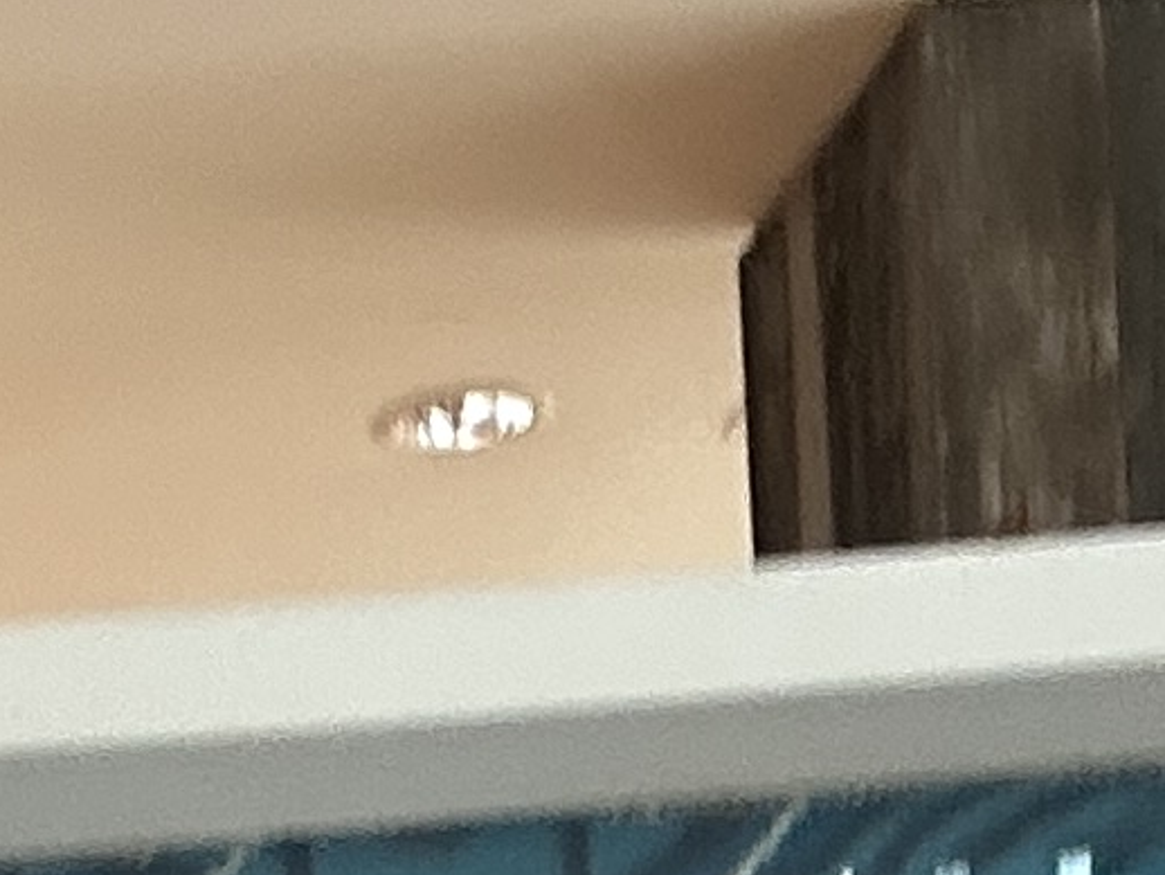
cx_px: -697
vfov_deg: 7.4
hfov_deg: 10.6
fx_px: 6027
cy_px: 2537
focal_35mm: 179
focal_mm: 2.69
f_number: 1.9
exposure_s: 1/50
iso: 64
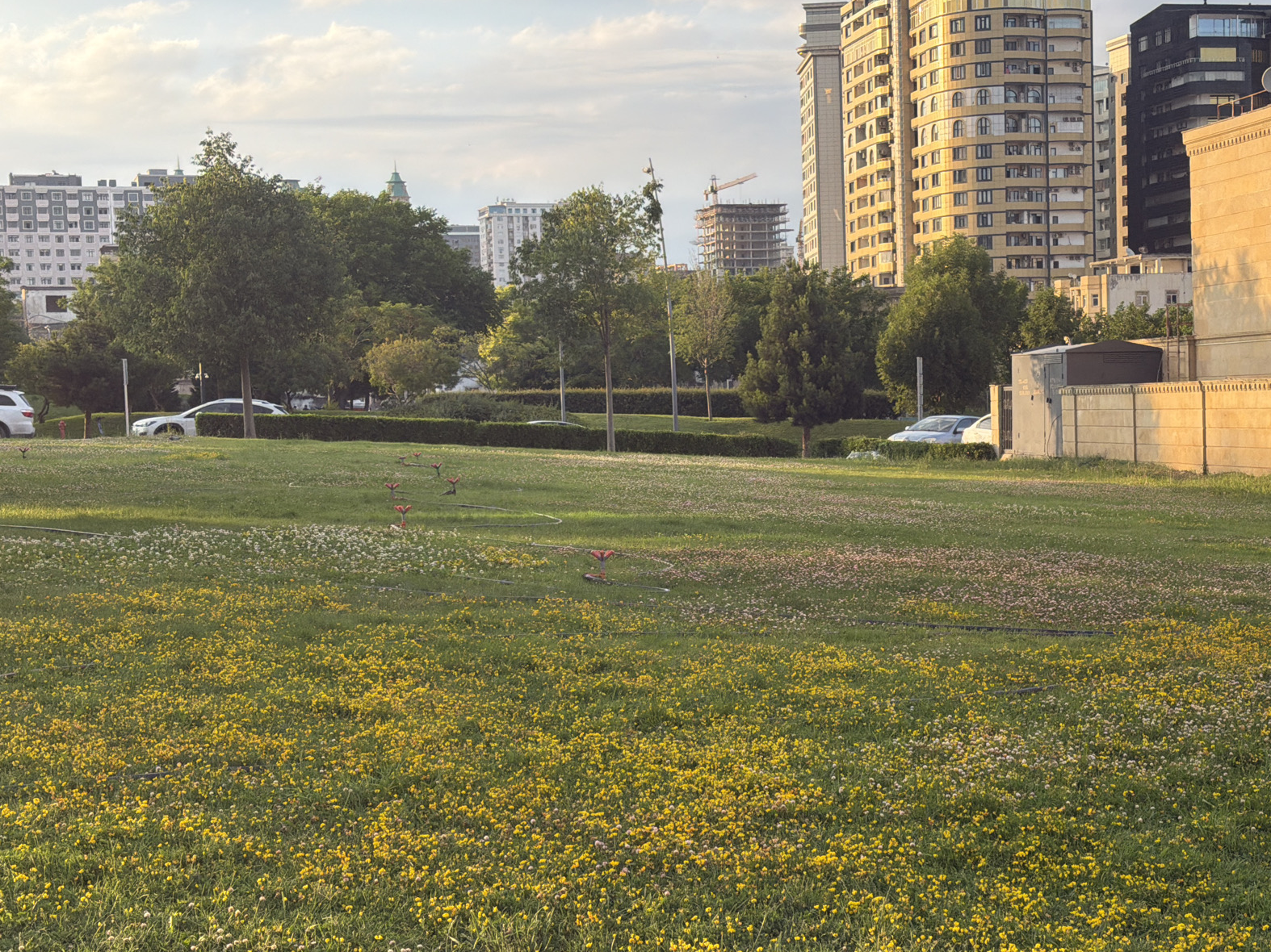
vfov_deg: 24.0
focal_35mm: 61
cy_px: 499
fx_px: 2239
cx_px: 724
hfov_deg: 31.6
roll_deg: +2.1
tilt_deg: -3.4
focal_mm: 6.76
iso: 64
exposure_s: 1/1070
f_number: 1.78
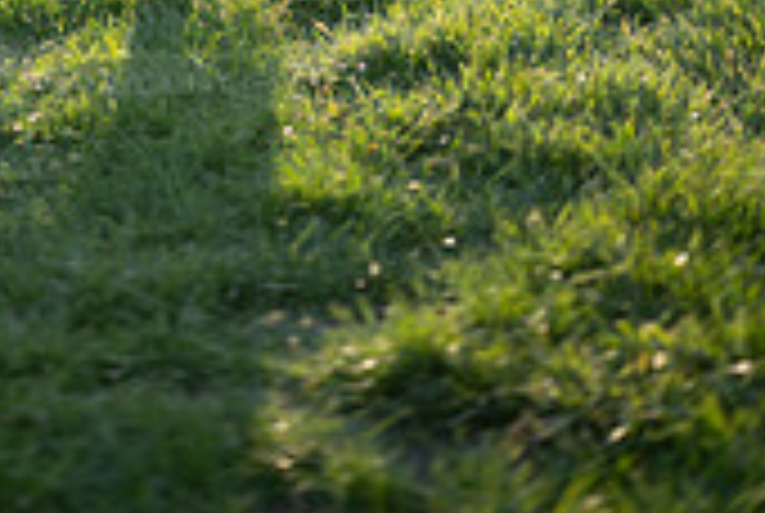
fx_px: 2810
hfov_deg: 15.4
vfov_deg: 9.8
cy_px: -490
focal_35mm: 132
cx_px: 108
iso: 200
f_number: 1.3
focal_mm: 50
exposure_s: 1/1250
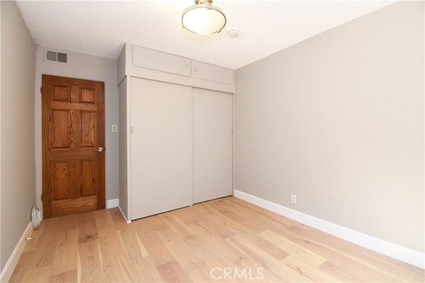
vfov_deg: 77.3
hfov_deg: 100.4
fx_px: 177
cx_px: 212
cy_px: 142
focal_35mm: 15
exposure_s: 1/40
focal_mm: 10
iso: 1000
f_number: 8
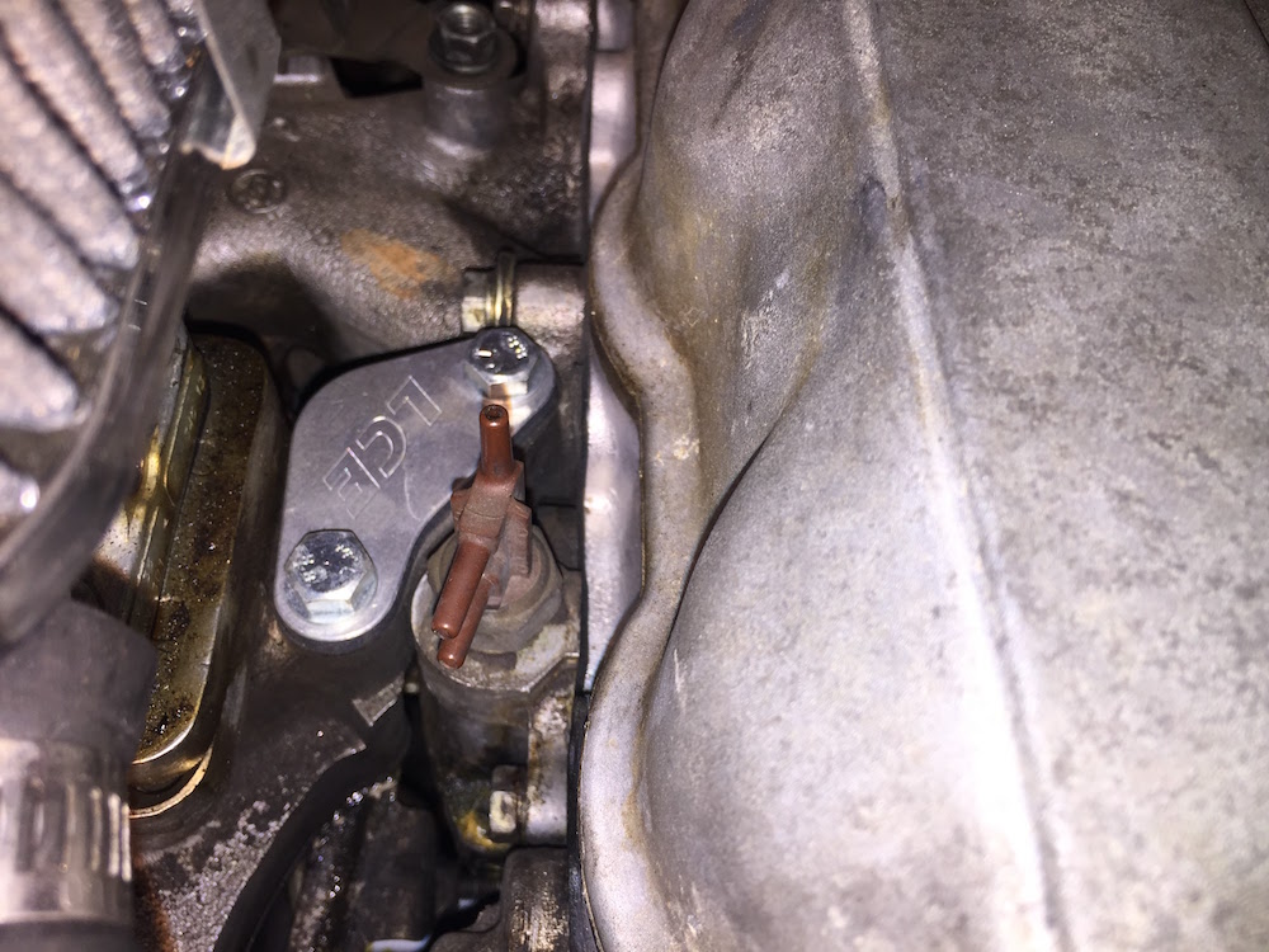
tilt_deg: -59.8
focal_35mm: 29
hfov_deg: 61.7
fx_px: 1063
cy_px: 476
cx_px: 634
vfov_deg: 48.2
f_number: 2.2
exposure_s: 1/77
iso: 32
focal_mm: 4.15
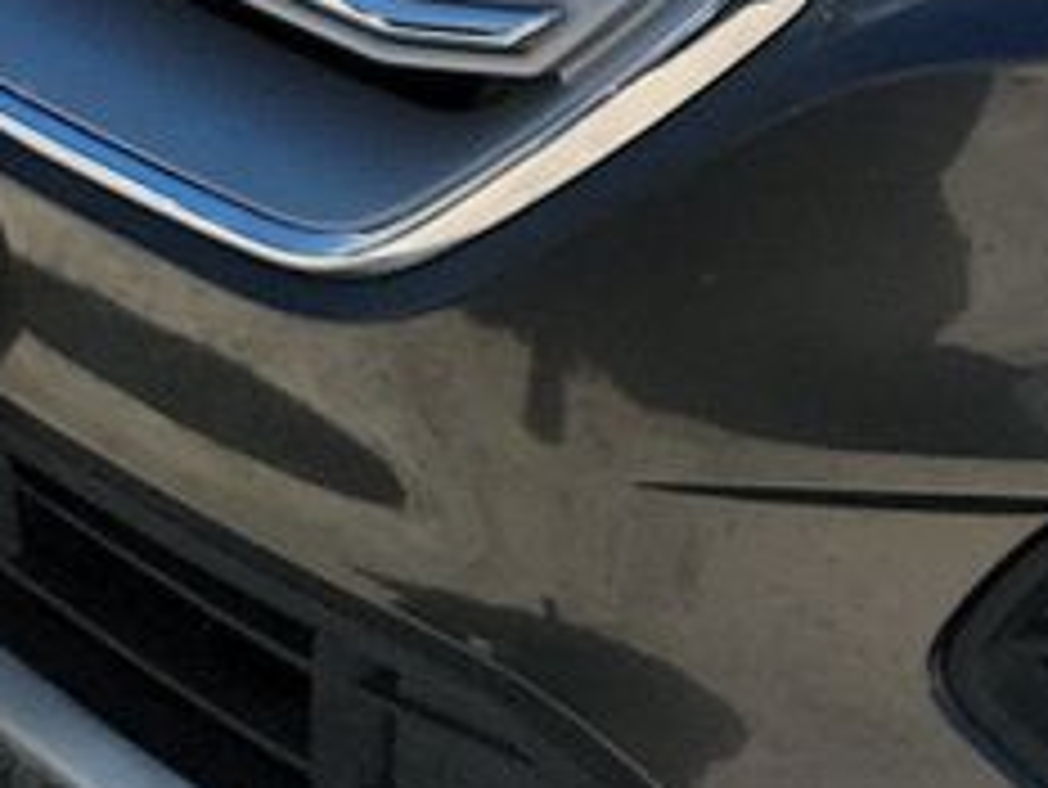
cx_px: 2195
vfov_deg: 8.6
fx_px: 4998
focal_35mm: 165
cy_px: -662
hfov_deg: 10.8
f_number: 1.8
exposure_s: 1/861
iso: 50
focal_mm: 6.7
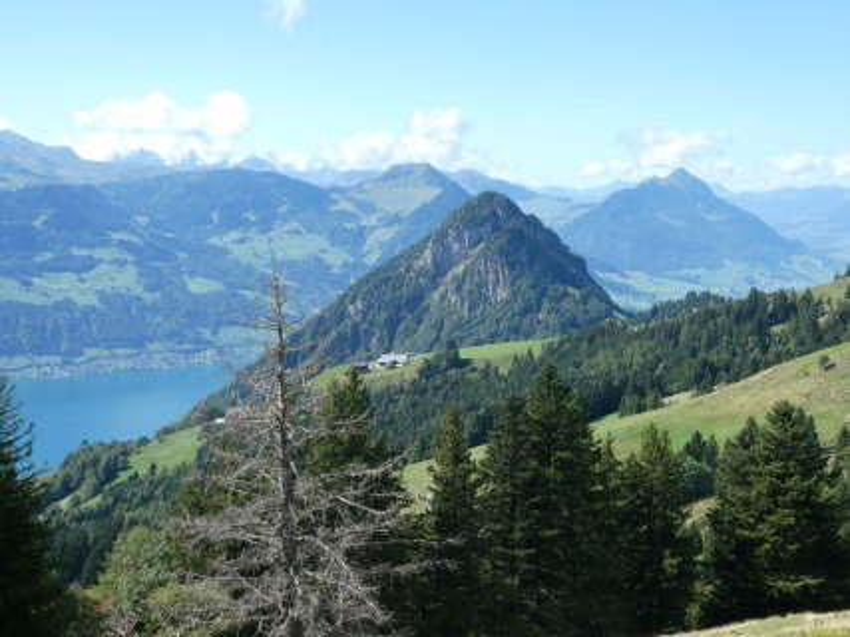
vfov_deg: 29.1
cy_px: 318
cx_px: 425
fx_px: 1227
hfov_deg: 38.2
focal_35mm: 50
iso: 80
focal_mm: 9
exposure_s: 1/320
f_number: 4.1
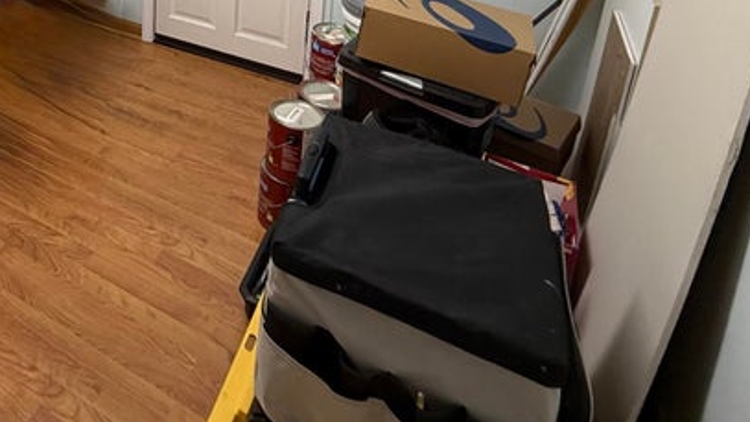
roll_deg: +1.9
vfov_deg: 29.7
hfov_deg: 53.3
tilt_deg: -10.2
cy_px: -120
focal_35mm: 32
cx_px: 73
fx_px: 636
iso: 125
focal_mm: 2.22
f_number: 2.2
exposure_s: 1/120
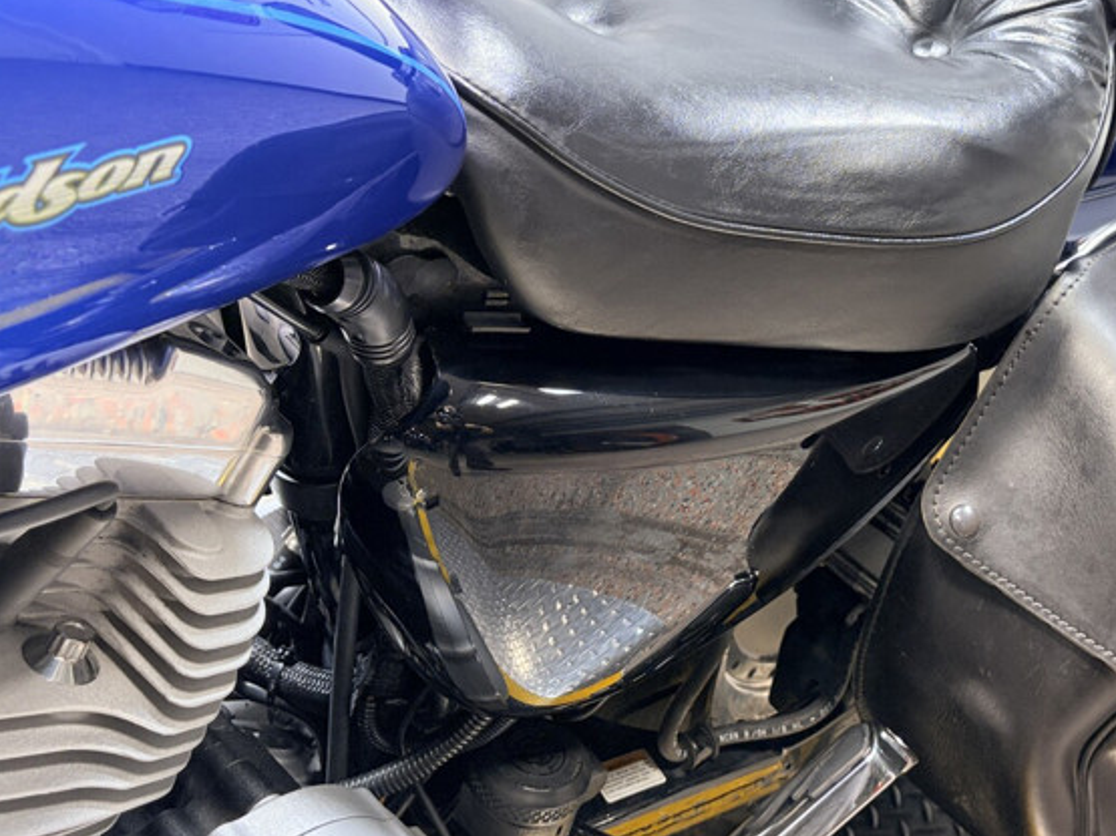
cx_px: 749
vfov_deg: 28.7
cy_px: 213
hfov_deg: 37.8
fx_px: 1612
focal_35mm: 50
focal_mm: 5.96
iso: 64
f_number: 1.6
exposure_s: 1/120
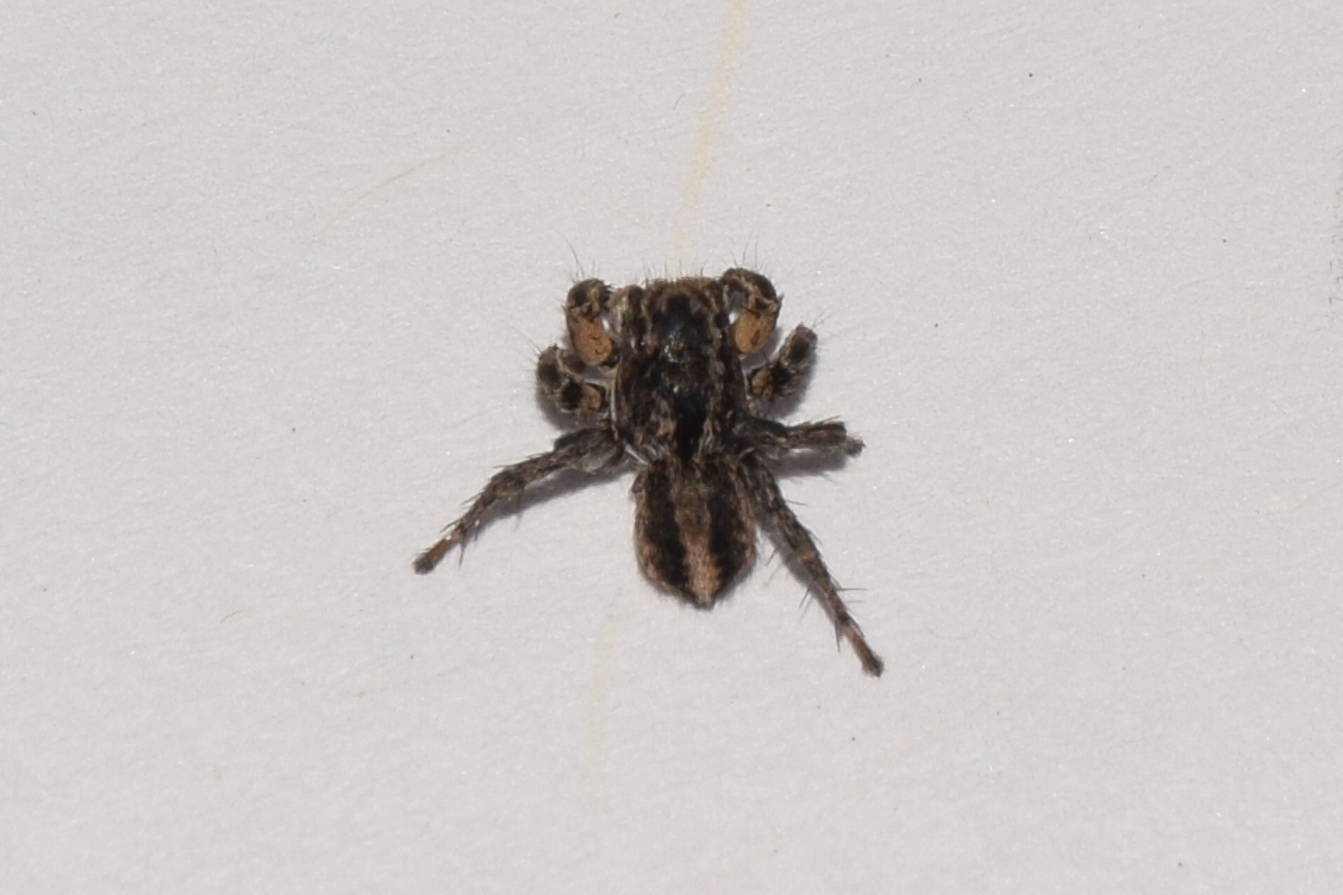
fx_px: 7834
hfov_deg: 9.8
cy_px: 448
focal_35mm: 210
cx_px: 672
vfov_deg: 6.5
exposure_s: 1/200
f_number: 14
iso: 100
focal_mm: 140
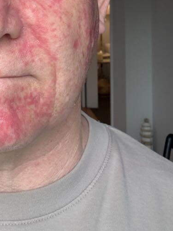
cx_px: -8
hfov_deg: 18.5
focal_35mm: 77
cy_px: -26
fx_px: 513
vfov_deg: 23.7
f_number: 1.9
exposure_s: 1/122
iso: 64
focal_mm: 2.69
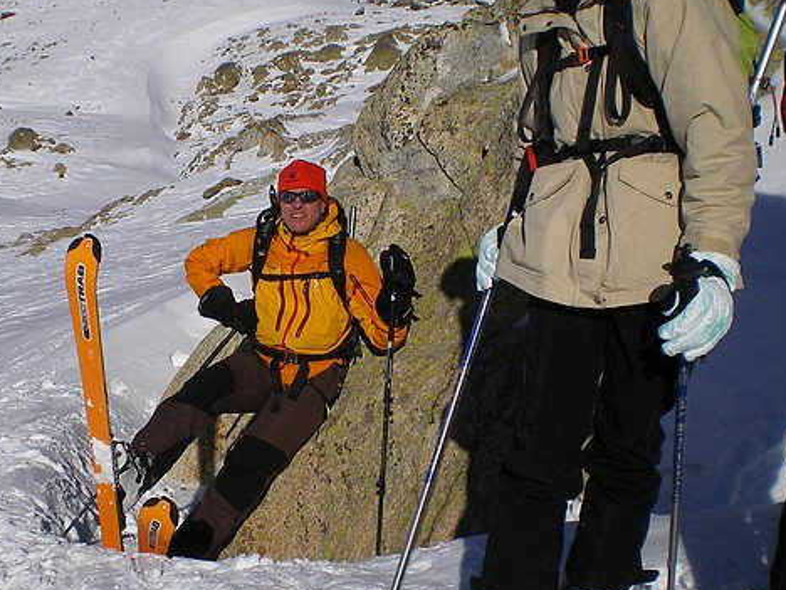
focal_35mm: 65
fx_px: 1476
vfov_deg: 22.6
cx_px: 257
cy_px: 296
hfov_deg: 29.6
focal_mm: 6.3
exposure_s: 1/1000
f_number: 4.6
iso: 64
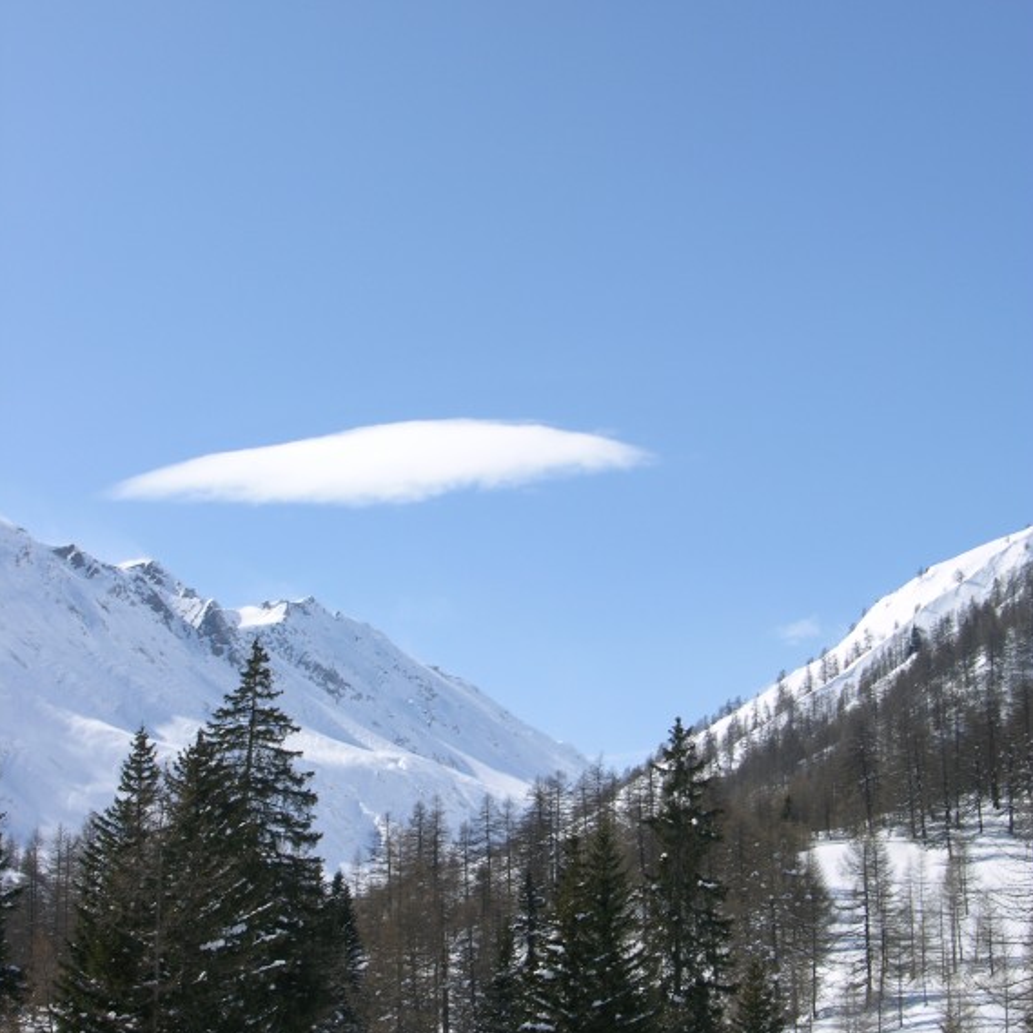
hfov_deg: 23.4
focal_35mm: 74
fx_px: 2498
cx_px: 519
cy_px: 579
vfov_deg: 23.3
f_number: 7.2
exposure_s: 1/298
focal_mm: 15.7
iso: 50
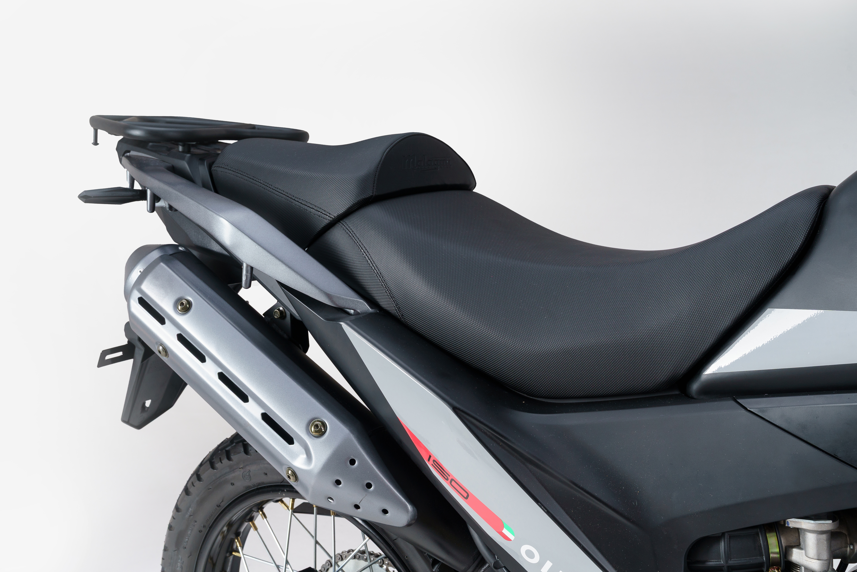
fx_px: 928
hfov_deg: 49.6
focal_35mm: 39
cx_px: 428
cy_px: 286
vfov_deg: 34.2
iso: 200
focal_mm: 39
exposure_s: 1/160
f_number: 11
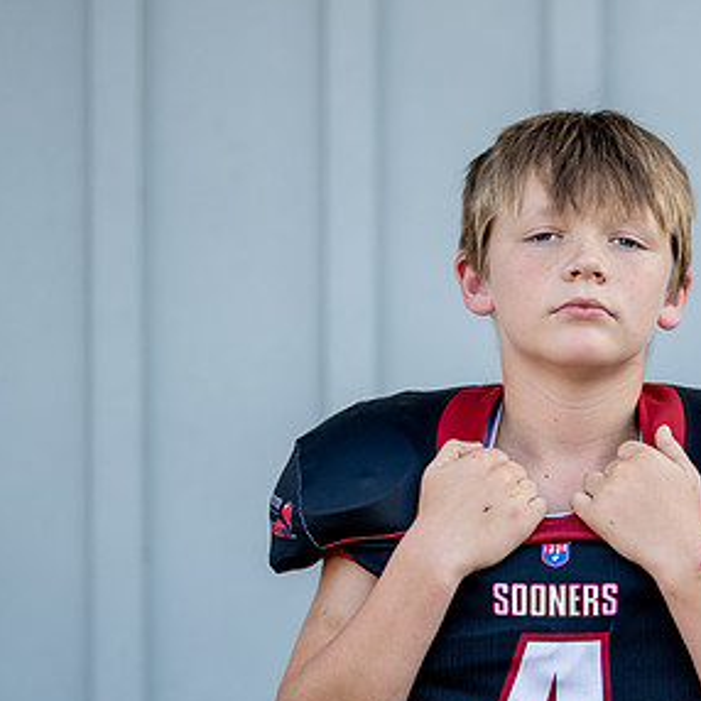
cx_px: 616
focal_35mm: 110
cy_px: 435
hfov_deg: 15.7
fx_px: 2520
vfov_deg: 15.8
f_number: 1.2
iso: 100
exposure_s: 1/1600
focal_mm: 50
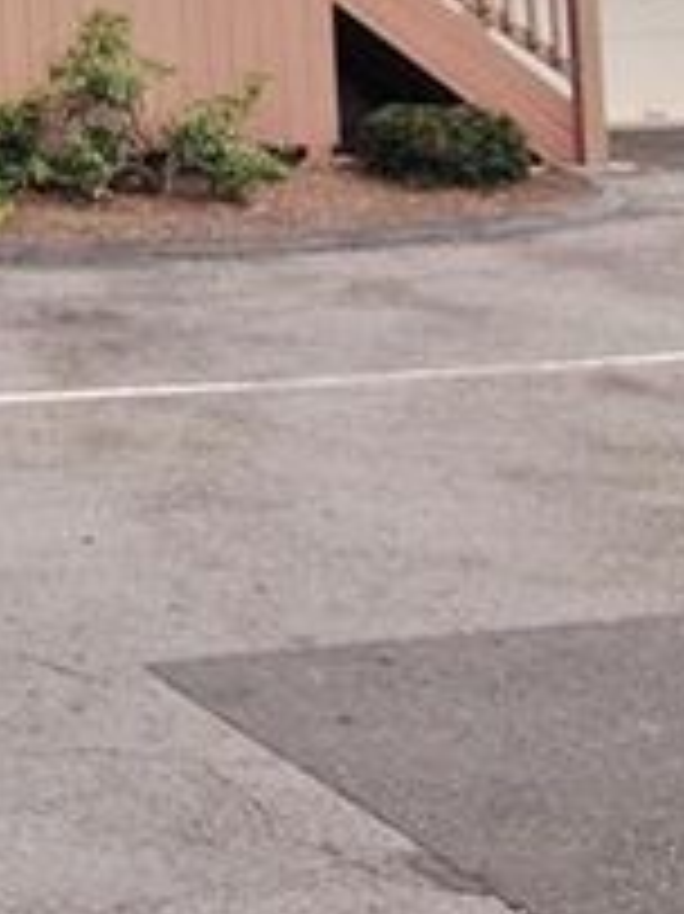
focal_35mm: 115
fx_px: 3033
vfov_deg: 15.7
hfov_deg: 12.3
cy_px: -457
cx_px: -324
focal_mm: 4.28
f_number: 2.4
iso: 50
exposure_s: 1/986
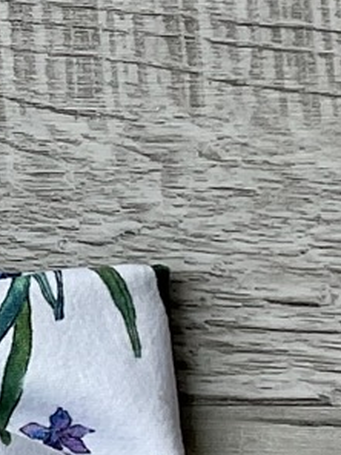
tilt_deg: -84.1
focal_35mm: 196
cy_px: 438
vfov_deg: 10.0
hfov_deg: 7.1
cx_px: -468
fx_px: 2574
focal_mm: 3
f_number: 1.8
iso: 16
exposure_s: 1/163
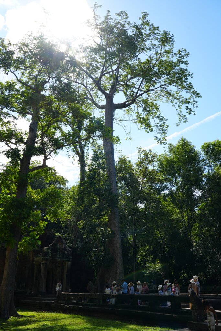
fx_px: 304
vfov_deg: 57.2
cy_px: 166
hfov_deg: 40.0
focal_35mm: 33
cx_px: 110
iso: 100
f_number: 9
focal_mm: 33
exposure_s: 1/125
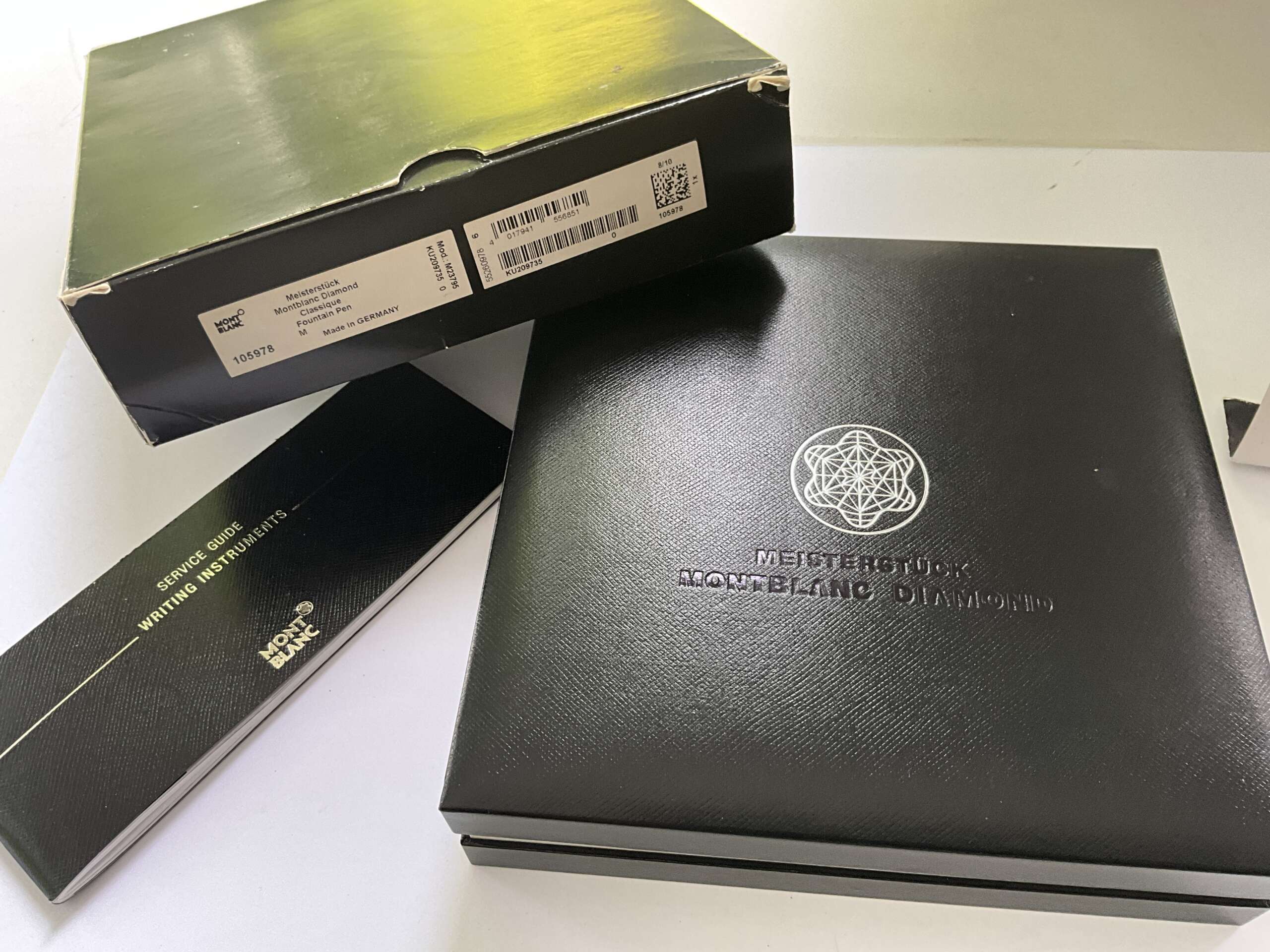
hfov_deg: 61.7
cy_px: 476
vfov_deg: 48.2
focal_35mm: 29
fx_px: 1064
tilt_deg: -55.6
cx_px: 635
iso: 64
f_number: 1.8
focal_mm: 3
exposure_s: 1/91
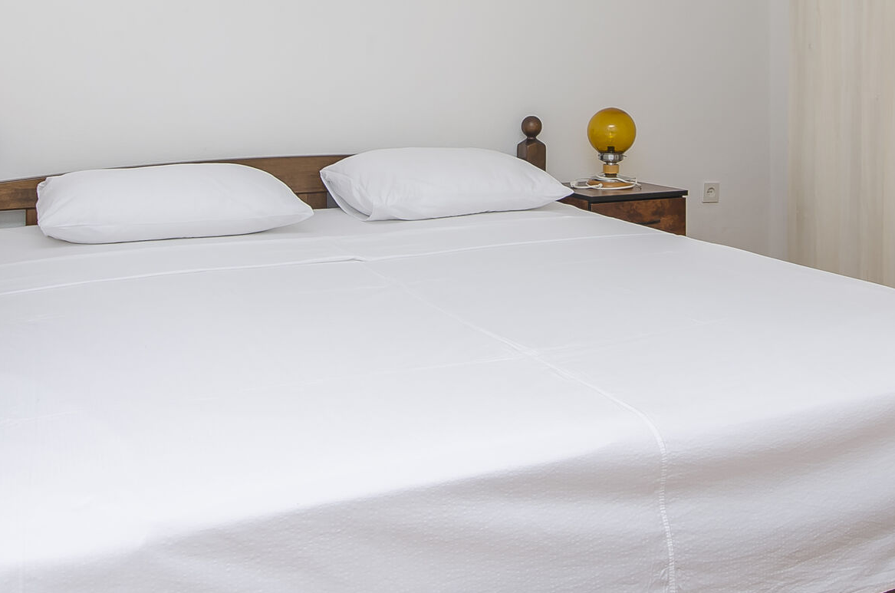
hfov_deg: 53.2
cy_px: 61
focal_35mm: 36
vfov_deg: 34.7
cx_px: 458
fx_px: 893
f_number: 7.1
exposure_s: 1/100
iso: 100
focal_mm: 10
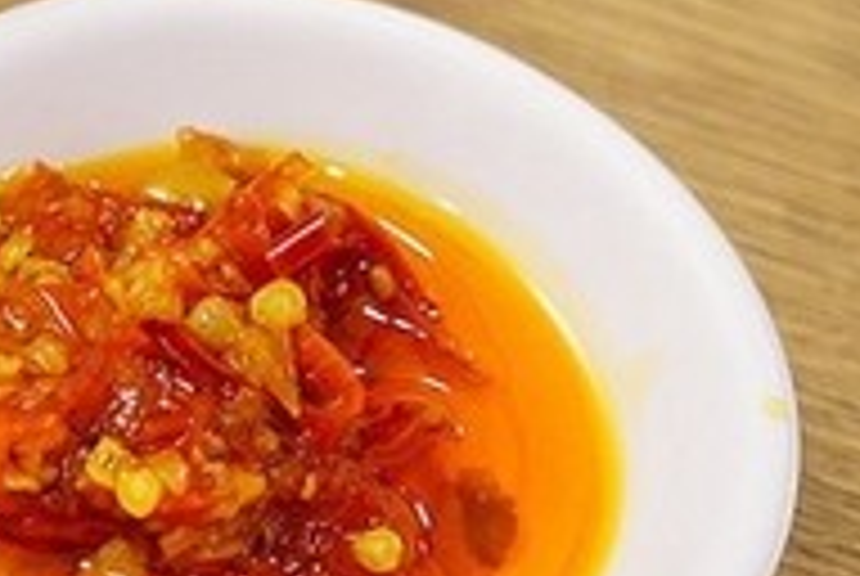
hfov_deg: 16.3
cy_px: 148
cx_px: -293
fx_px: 2813
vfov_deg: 11.7
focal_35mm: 118
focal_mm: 25
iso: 3200
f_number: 4
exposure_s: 1/60
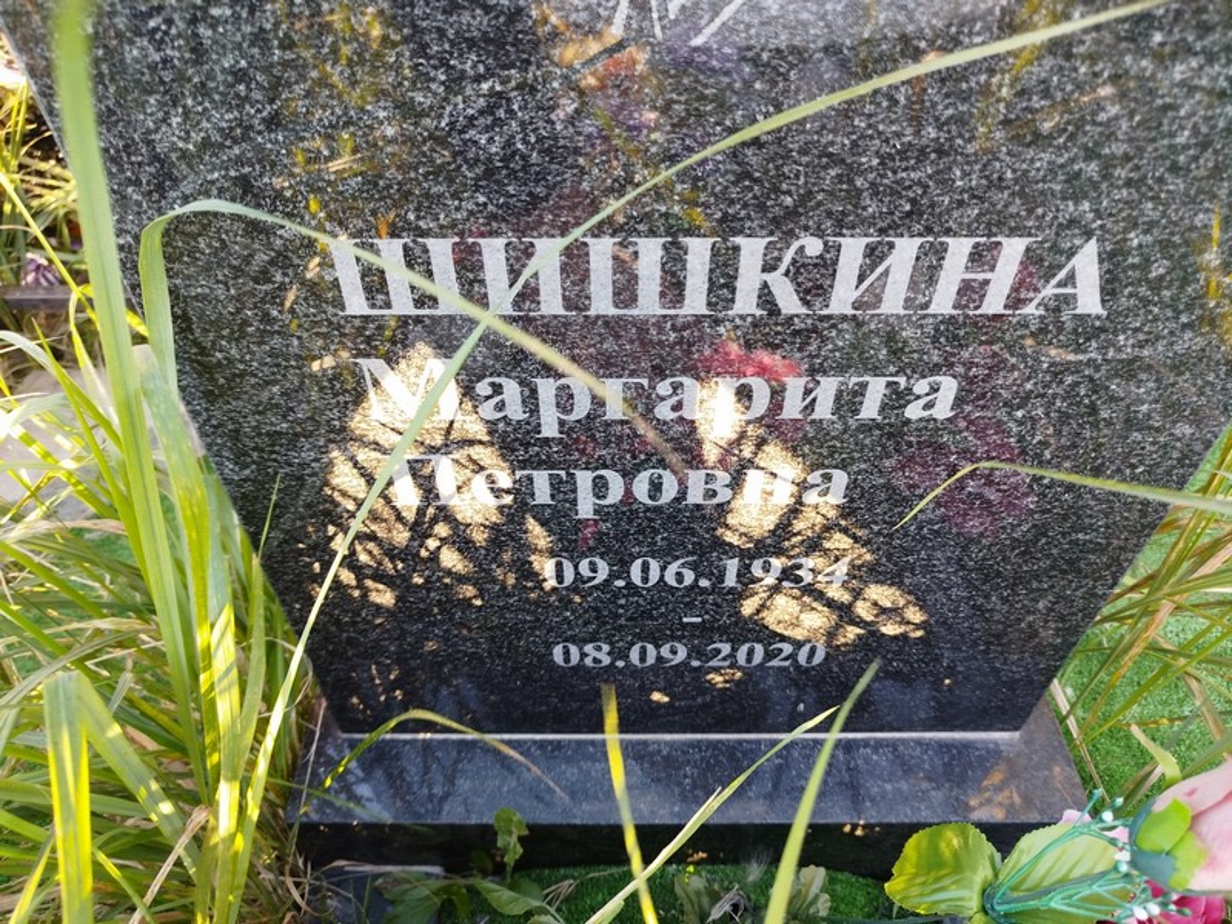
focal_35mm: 24
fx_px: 854
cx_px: 616
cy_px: 462
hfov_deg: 71.6
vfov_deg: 56.8
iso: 100
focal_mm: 5.31
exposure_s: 1/50
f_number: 1.7
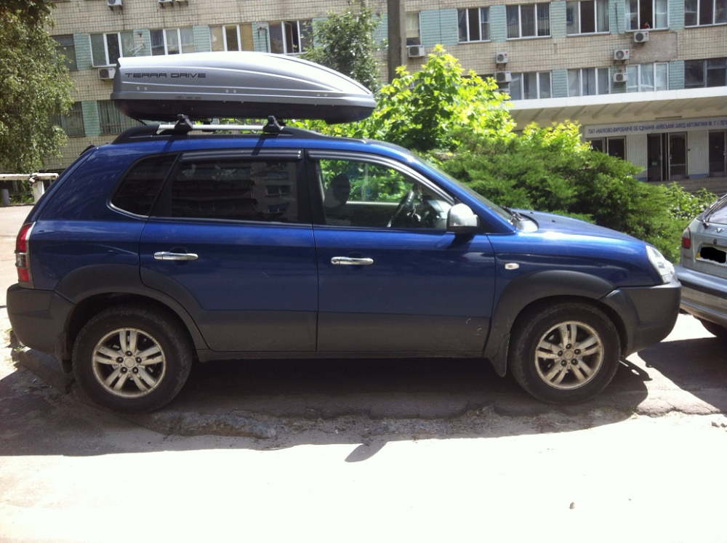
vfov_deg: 40.6
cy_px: 272
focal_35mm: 35
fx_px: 734
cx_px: 364
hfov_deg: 52.7
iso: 80
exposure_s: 1/503
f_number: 2.8
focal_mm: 3.85
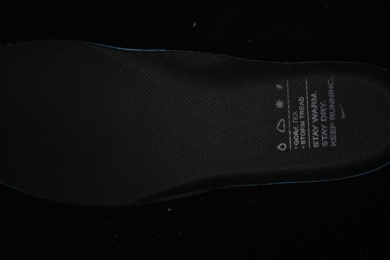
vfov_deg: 18.2
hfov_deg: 27.0
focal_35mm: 75
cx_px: 195
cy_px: 130
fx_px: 812
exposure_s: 1/50
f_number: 6.3
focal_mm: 50
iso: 160
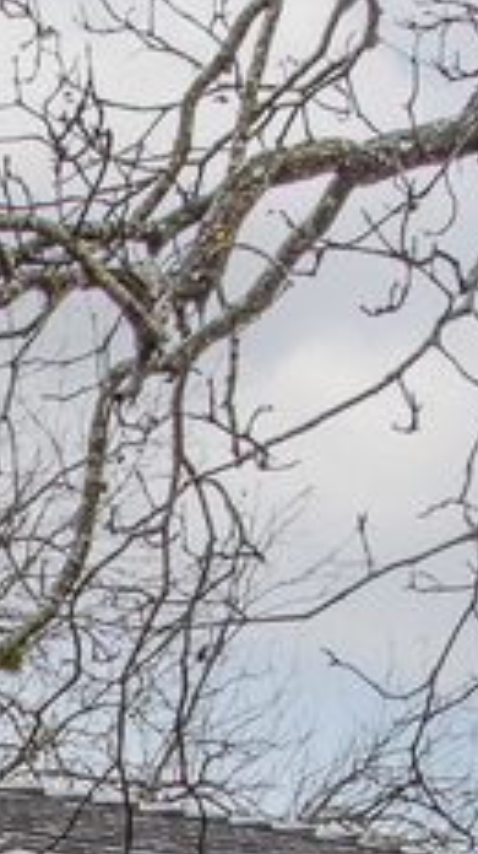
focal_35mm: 205
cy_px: 1303
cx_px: -559
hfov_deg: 5.7
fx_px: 4633
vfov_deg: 10.2
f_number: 8
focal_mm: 28
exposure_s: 1/350
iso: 320
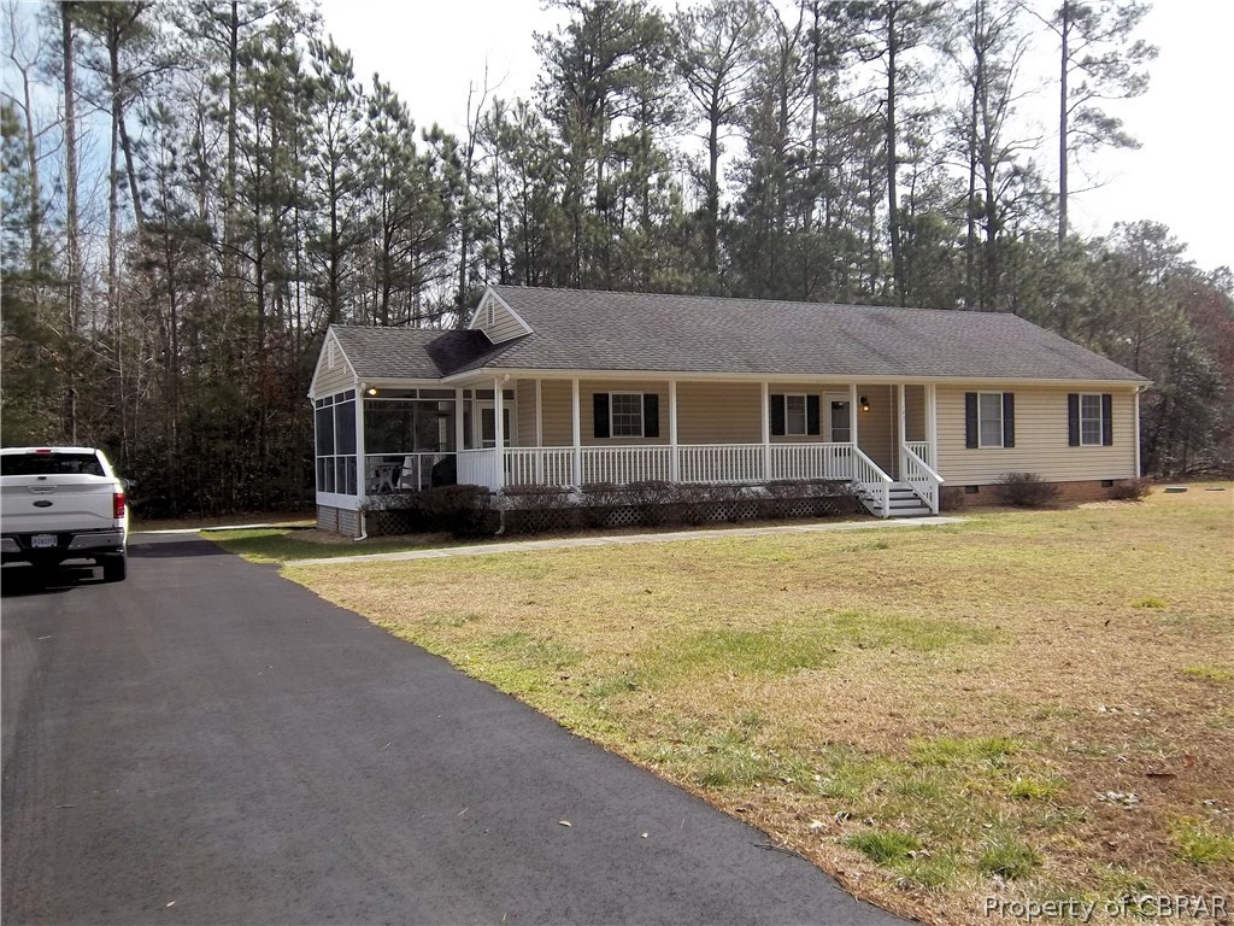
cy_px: 463
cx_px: 617
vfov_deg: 49.7
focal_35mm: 28
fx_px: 998
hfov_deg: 63.4
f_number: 3.5
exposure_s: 1/500
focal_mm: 5.05
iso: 64
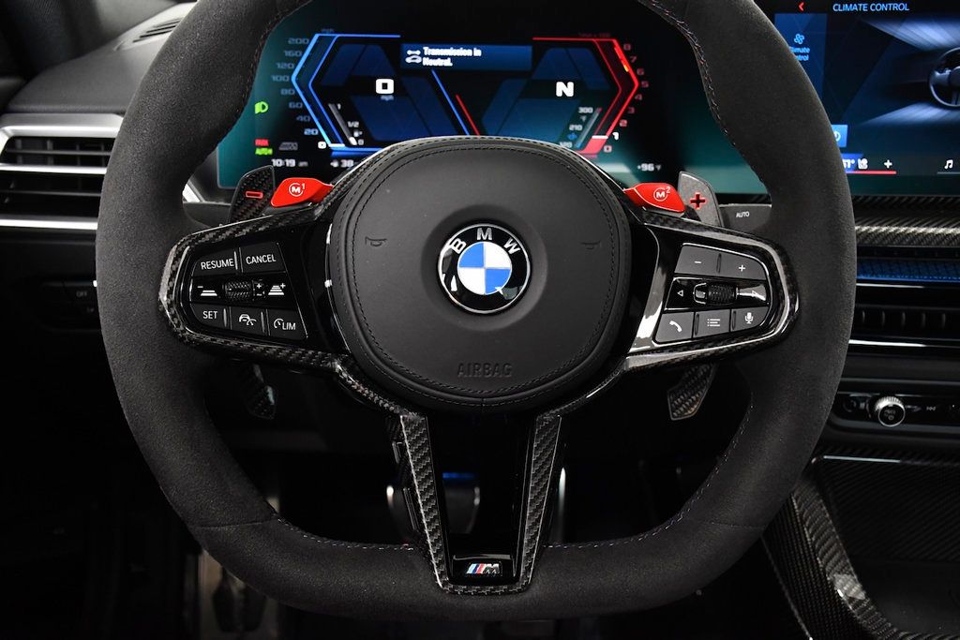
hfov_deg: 53.1
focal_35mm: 36
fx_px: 960
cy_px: 320
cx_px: 480
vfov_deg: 36.9
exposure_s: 1/100
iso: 2500
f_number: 5.6
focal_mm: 24
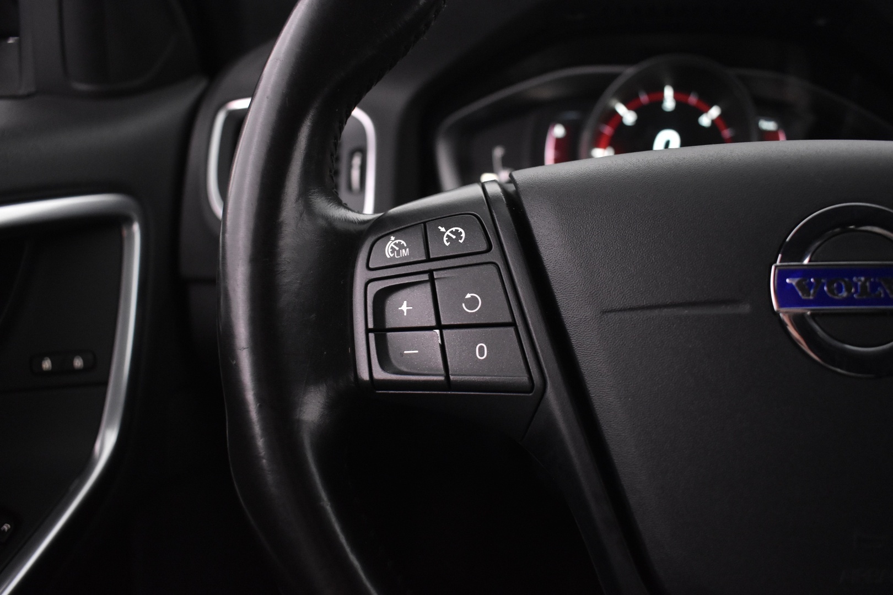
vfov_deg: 43.6
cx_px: 446
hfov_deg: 61.9
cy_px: 298
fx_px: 744
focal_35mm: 30
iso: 2200
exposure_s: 1/30
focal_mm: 20
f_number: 3.8
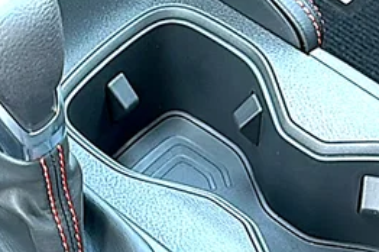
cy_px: 222
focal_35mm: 103
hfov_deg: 19.8
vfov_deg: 13.2
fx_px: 1083
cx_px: 156
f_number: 1.78
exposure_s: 1/43
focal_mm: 6.86
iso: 160
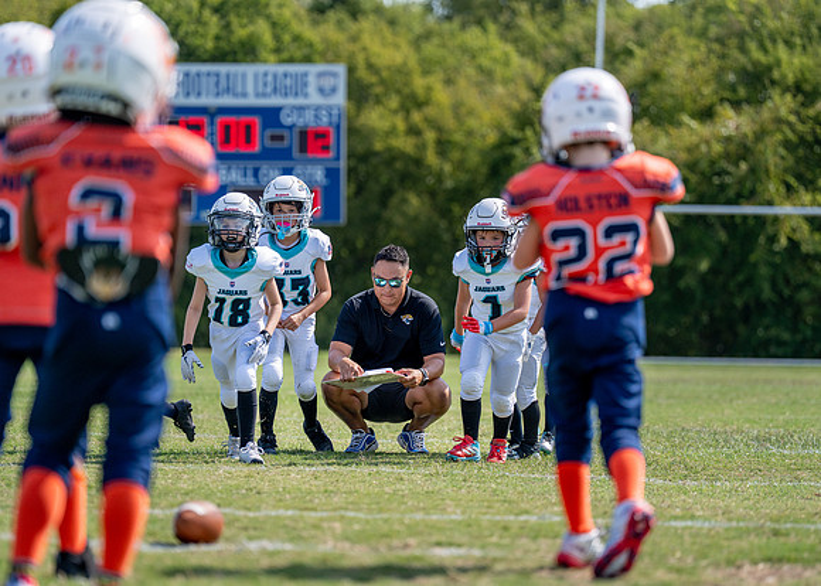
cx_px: 391
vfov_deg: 8.0
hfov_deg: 11.1
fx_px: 4212
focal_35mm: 181
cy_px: 325
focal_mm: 154
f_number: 2.8
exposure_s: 1/4000
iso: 160
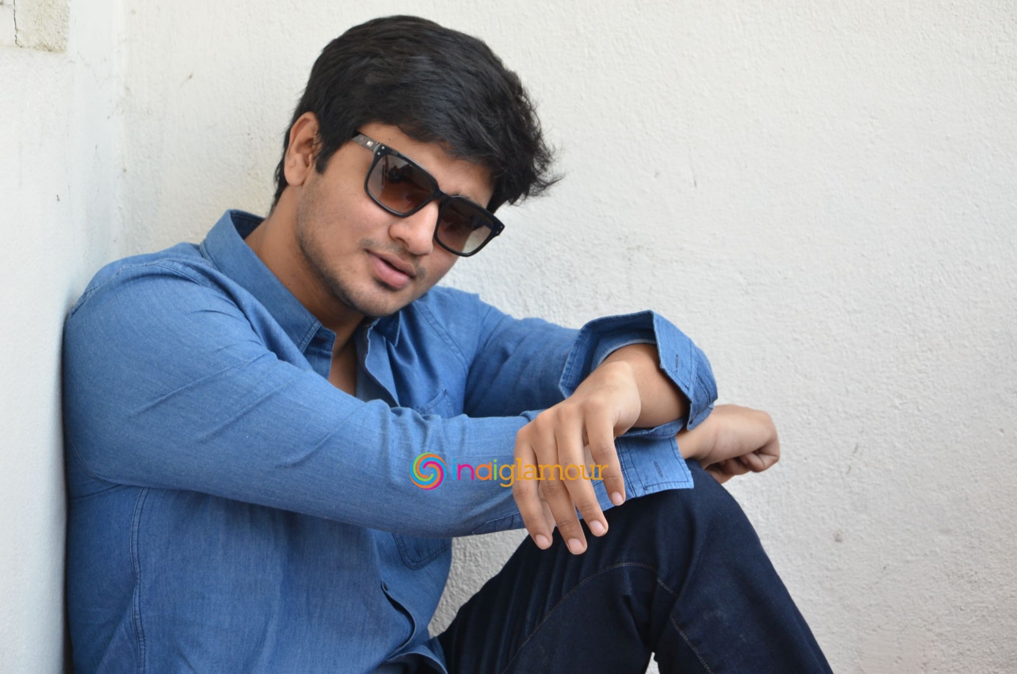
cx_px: 508
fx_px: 2960
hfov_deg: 19.5
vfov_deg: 13.0
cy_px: 337
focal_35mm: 105
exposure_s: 1/125
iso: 500
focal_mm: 70
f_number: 5.6
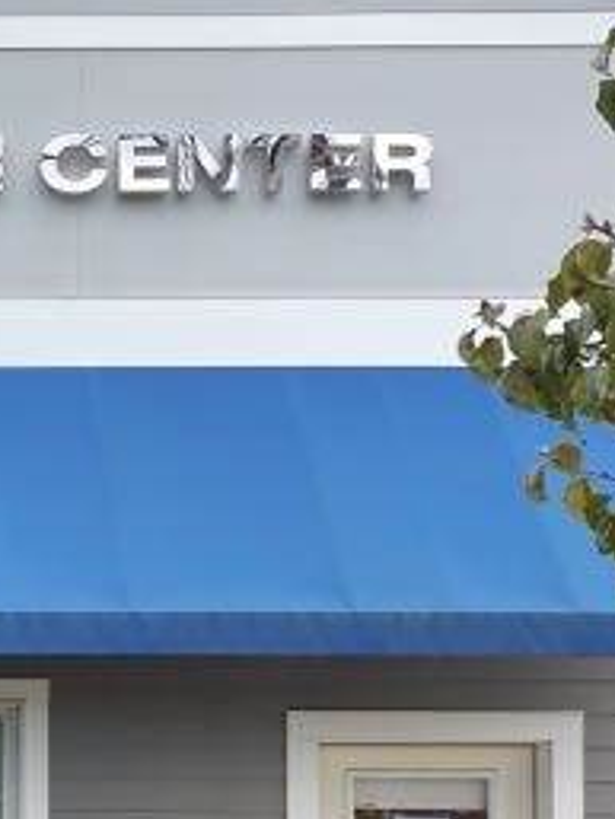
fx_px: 1917
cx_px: -331
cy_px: 819
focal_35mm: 81
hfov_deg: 16.5
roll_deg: -0.4
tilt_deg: -1.0
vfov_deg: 23.1
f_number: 1.8
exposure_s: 1/288
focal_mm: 4.25
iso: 32
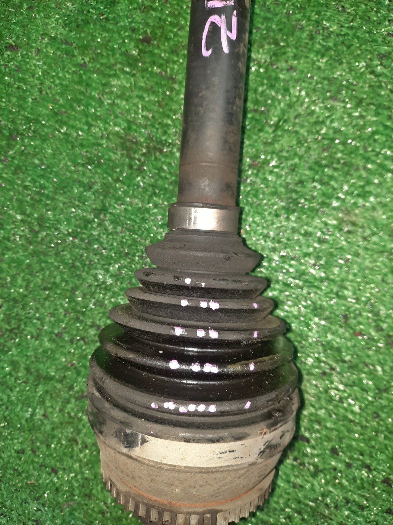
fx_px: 378
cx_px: 196
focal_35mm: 25
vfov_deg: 69.4
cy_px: 262
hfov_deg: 54.9
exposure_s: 1/25
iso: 313
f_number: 2
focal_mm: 4.6
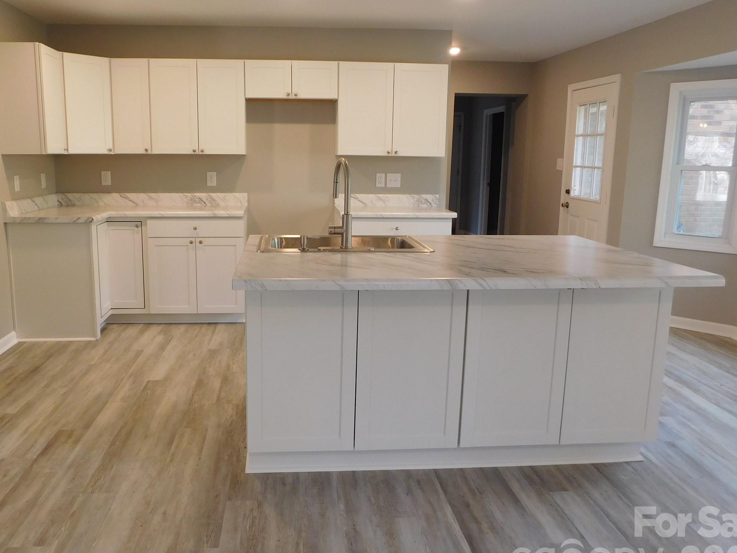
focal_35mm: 28
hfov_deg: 63.2
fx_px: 596
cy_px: 256
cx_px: 326
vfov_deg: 49.7
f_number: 3
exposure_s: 1/30
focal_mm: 4
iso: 140
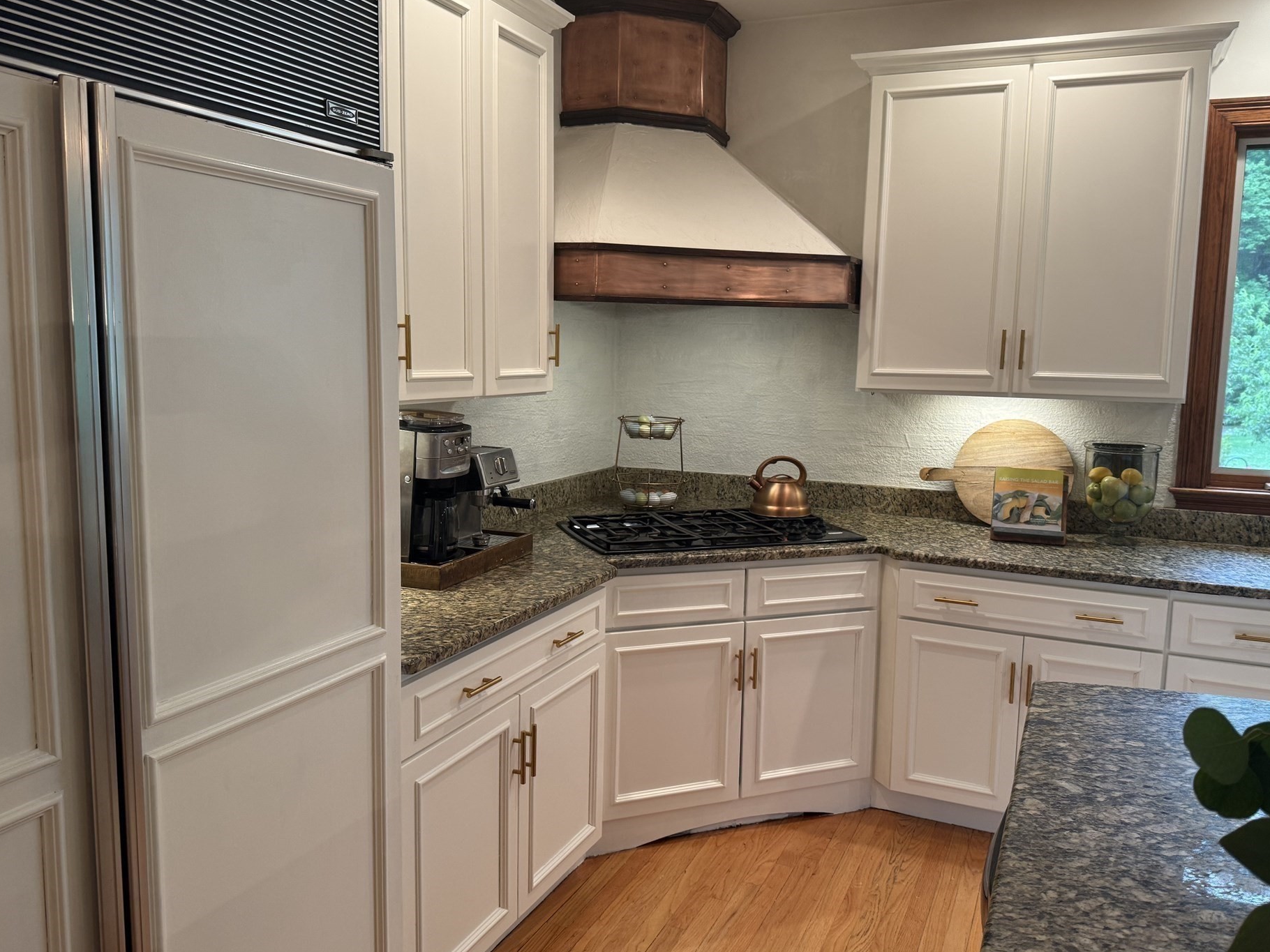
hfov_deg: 65.3
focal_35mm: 27
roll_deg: -1.6
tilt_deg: -6.3
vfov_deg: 51.3
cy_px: 454
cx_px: 676
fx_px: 991
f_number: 1.78
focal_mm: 6.76
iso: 125
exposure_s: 1/60
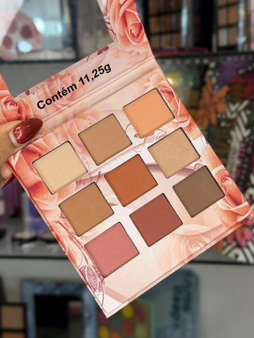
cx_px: 127
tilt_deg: -8.2
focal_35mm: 48
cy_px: 169
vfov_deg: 39.6
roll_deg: +2.0
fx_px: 469
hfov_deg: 30.3
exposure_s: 1/129
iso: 50
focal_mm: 6.76
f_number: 1.78
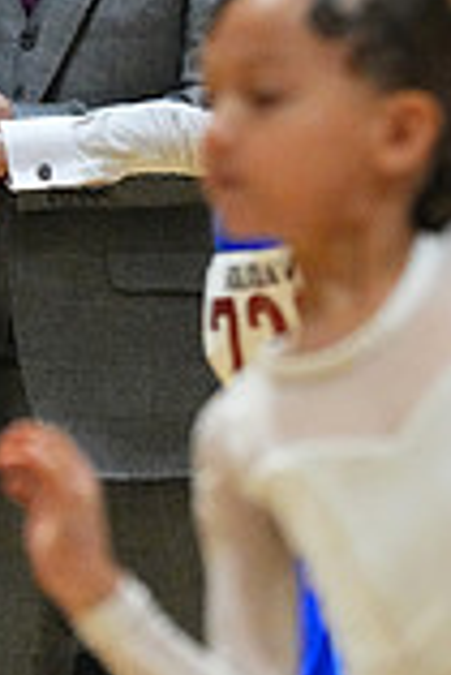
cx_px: 256
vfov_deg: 3.6
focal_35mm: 565
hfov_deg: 2.4
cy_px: 856
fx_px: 10593
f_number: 4
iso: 16000
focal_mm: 153
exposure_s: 1/250
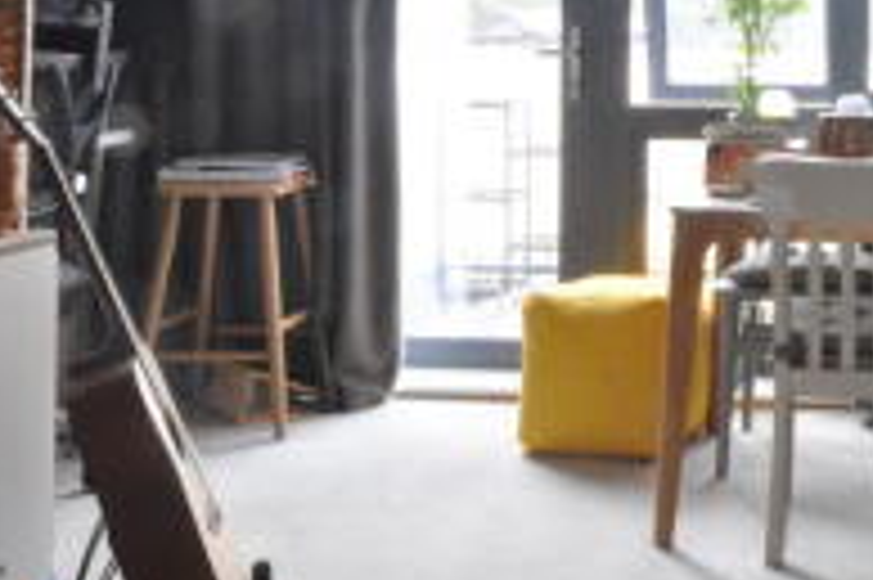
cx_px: 873
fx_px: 1430
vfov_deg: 22.2
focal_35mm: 59
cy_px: 20
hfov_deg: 31.4
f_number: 29
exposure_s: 1/1.6
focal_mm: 16
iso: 250
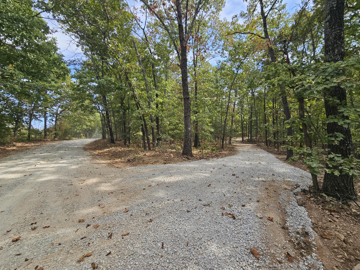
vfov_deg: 89.9
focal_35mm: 13
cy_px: 135
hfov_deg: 106.2
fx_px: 135
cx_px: 180
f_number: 2.2
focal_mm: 2.2
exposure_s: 1/612
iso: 50
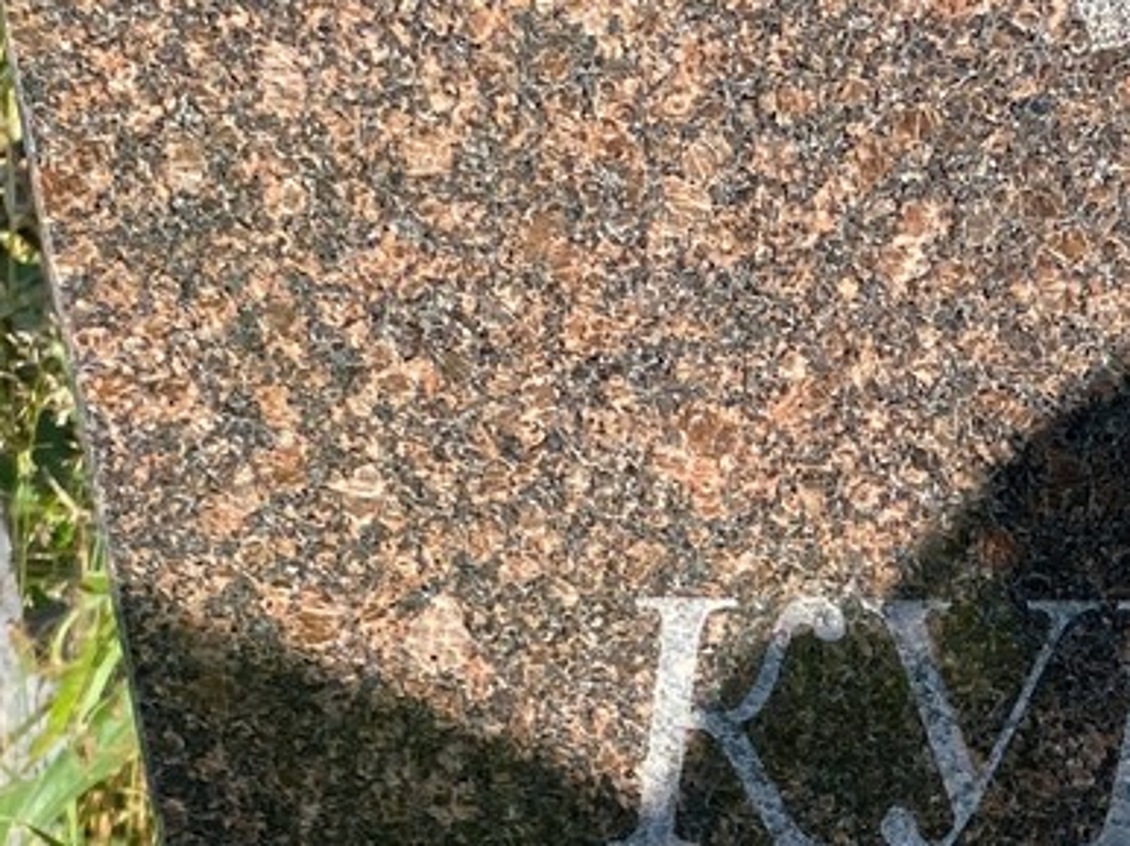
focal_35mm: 97
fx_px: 3164
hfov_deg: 18.7
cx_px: 1481
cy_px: 1191
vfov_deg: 14.4
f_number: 1.8
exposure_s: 1/1504
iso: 32
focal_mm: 4.25
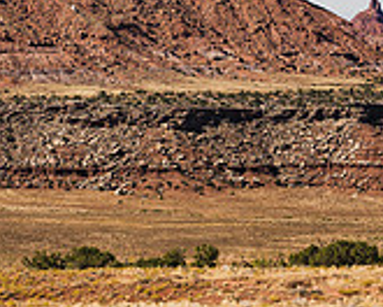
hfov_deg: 10.4
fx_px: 2086
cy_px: 268
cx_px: -47
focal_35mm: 184
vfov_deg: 8.4
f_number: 7.1
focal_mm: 52
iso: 160
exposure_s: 1/640
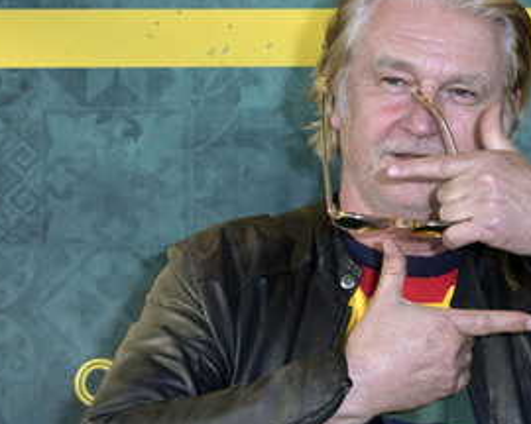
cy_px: 224
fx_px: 1603
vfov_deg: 15.1
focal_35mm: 102
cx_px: 414
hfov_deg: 18.7
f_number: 5.6
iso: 250
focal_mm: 65
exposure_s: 1/250
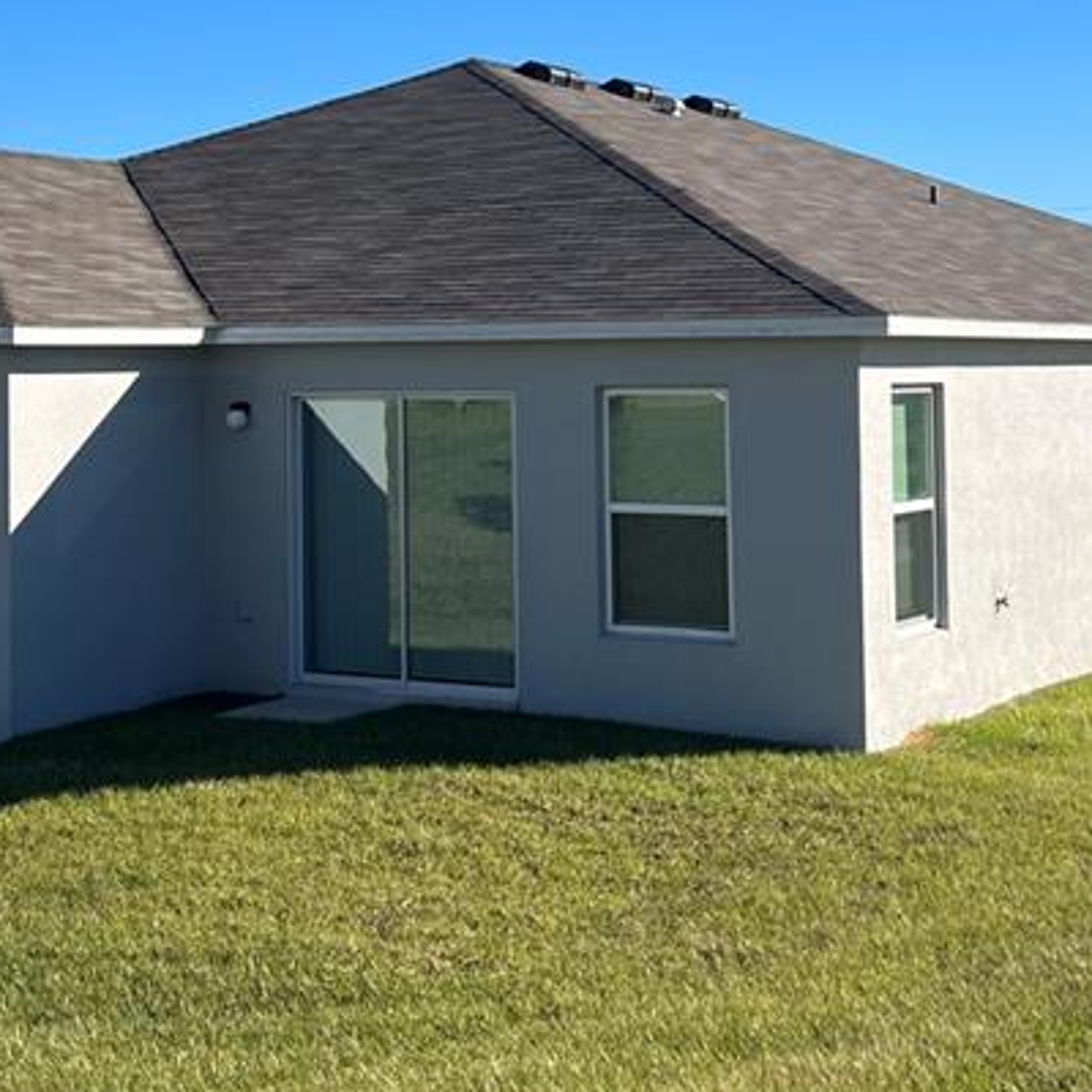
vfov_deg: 24.8
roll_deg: +0.7
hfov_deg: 24.8
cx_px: 341
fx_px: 2463
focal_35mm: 69
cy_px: 317
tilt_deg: +1.8
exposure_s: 1/3831
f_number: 1.5
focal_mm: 5.7
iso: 50
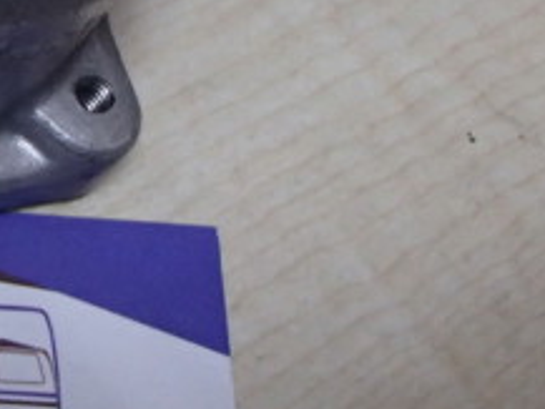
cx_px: -249
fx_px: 1717
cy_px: -26
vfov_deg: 13.4
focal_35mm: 109
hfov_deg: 16.6
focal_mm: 6.64
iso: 800
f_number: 4.7
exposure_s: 1/50
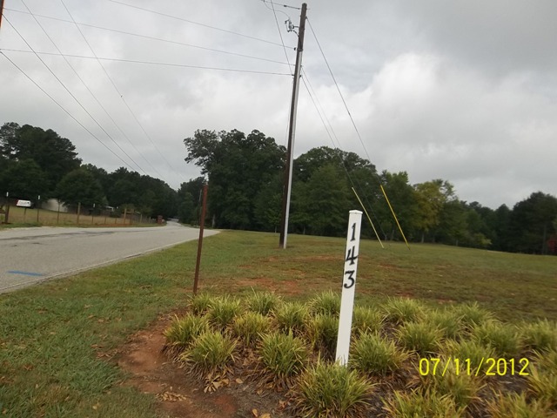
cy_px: 209
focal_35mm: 27
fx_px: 434
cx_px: 278
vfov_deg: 51.4
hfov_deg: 65.3
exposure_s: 1/160
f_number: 8.9
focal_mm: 4.9
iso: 80
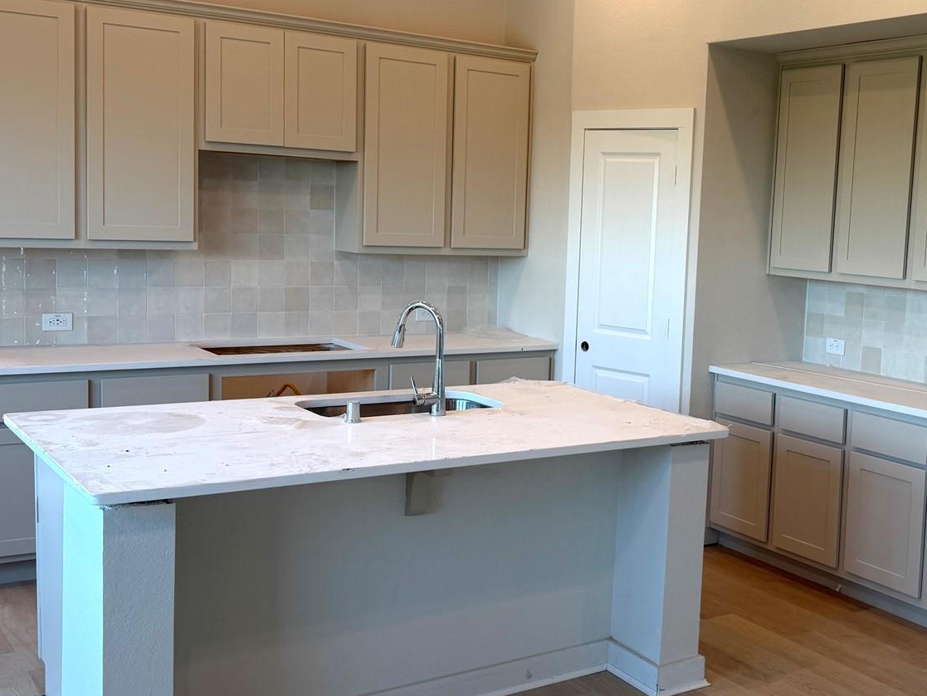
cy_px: 313
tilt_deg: -6.4
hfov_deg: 42.2
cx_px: 641
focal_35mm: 44
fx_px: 1178
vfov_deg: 32.9
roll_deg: -2.4
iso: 80
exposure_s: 1/167
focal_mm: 6.76
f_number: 1.78
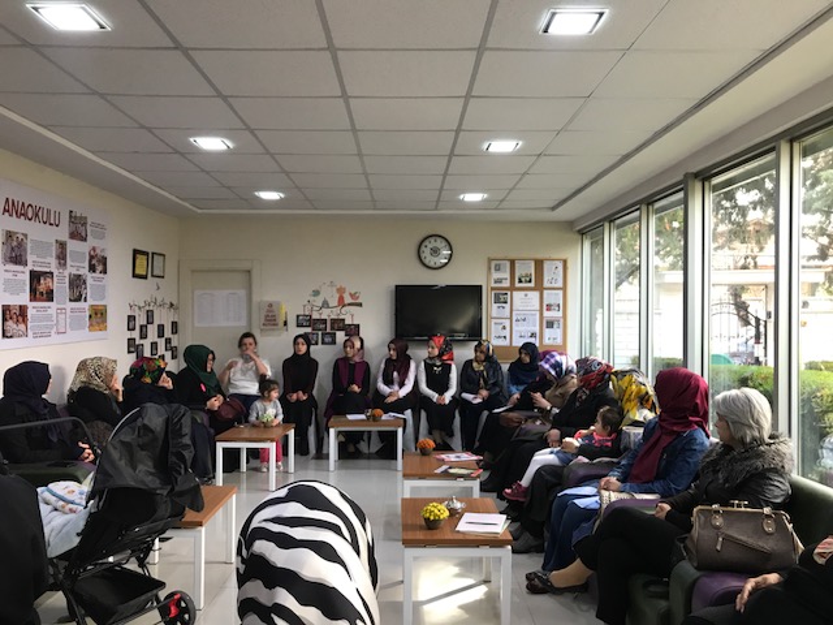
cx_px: 416
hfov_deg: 63.4
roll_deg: -0.1
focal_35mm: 28
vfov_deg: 49.7
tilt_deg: +1.5
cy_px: 312
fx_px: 674
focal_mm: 3.99
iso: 40
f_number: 1.8
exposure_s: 1/33
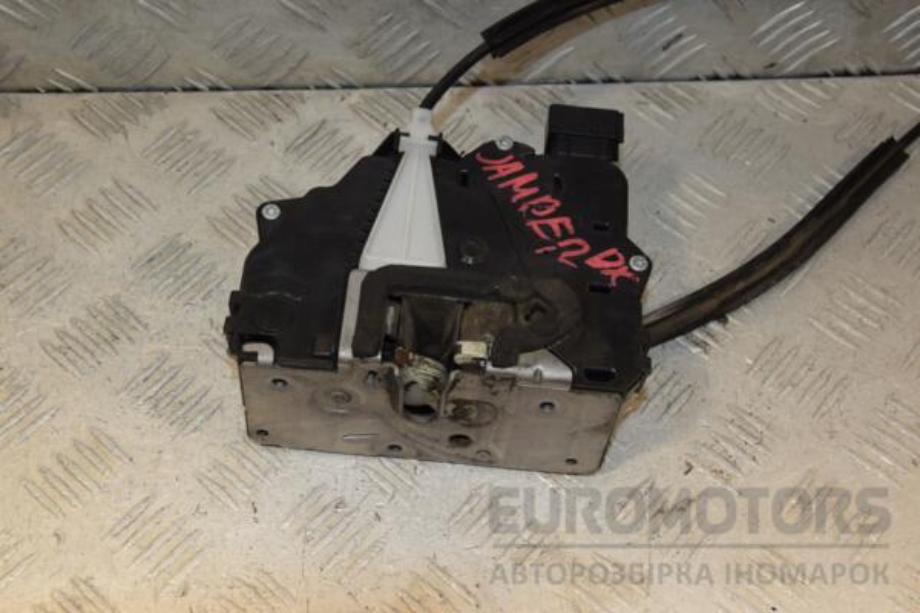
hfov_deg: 37.9
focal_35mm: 52
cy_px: 306
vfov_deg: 25.8
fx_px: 1342
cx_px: 460
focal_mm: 35
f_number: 9
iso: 800
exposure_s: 1/200
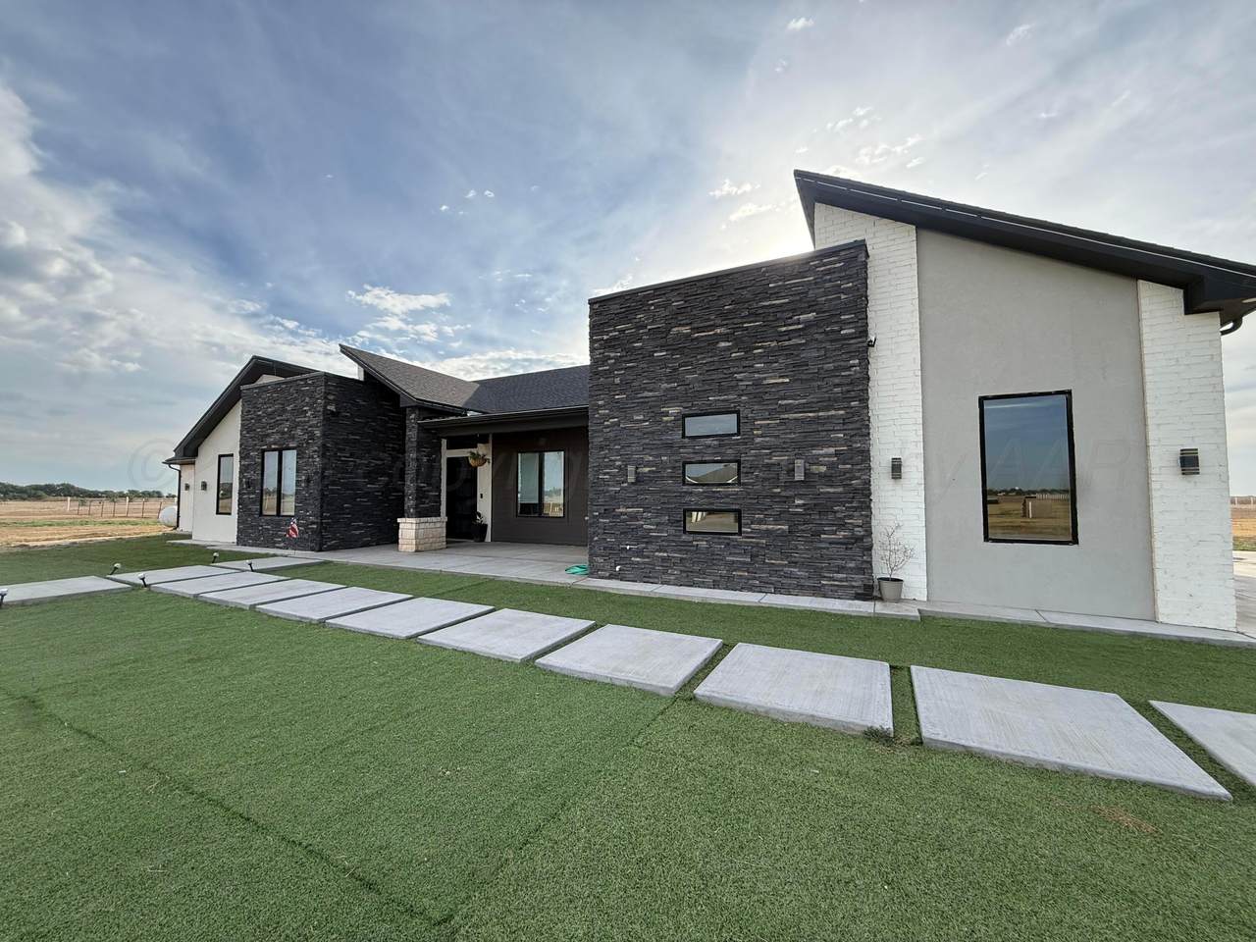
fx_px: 508
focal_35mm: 14
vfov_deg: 85.7
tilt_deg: +3.6
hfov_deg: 102.1
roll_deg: +0.4
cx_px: 628
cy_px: 471
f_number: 2.2
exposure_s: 1/1368
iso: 64
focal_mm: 2.22
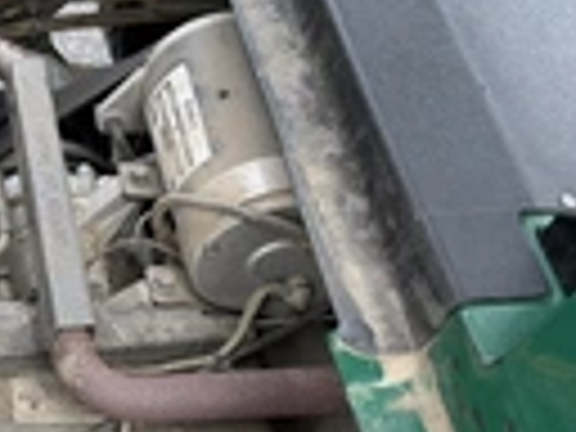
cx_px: -45
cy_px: 266
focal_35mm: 75
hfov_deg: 24.4
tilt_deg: -49.7
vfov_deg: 19.6
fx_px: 1248
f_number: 1.78
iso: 100
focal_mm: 6.76
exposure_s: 1/121
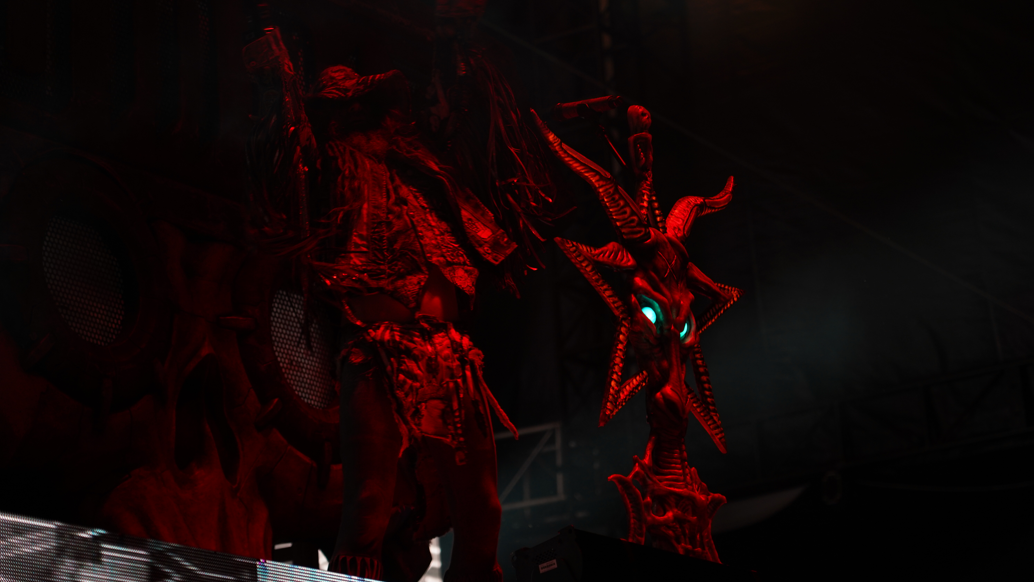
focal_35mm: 111
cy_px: 259
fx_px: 3043
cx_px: 520
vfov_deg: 10.9
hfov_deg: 19.3
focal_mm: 105
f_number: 4
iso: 320
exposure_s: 1/125
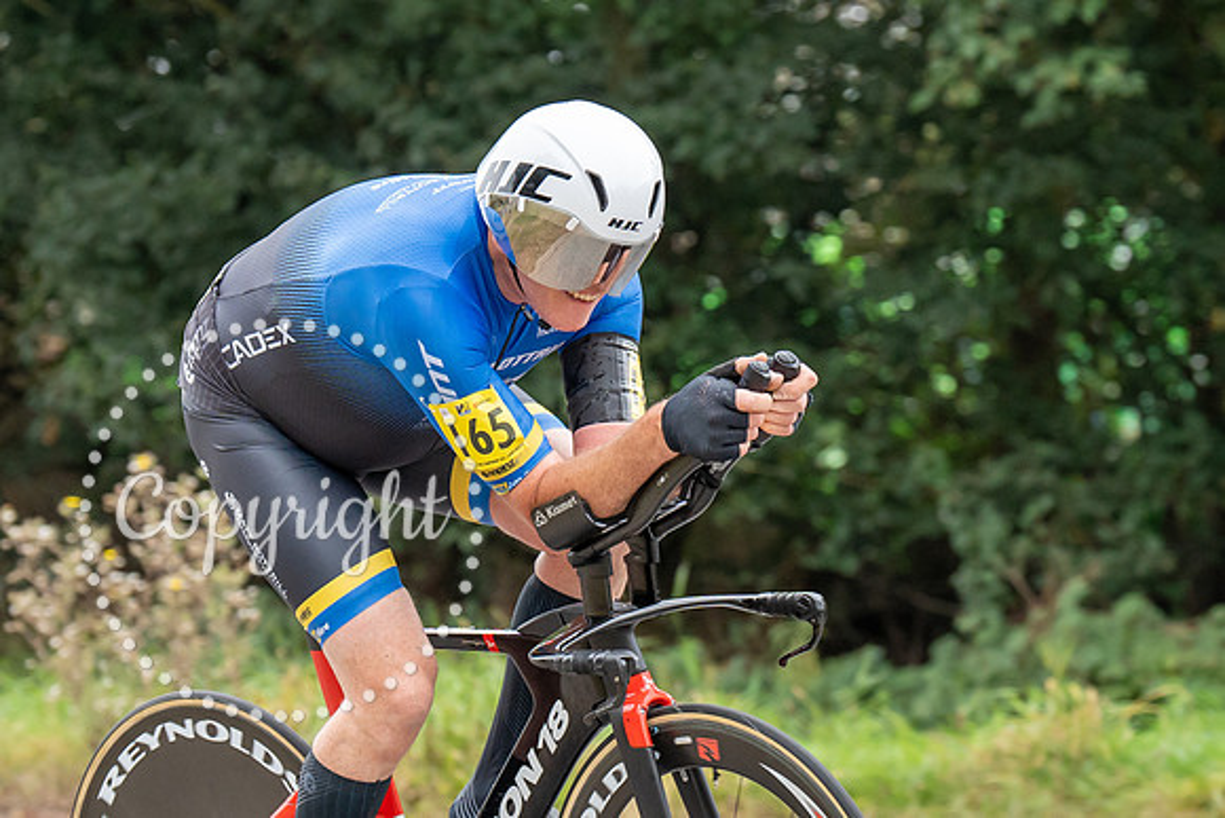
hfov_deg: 7.7
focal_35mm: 266
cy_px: 436
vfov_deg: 5.2
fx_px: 9051
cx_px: 868
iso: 1000
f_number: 4
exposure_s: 1/1000
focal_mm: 121
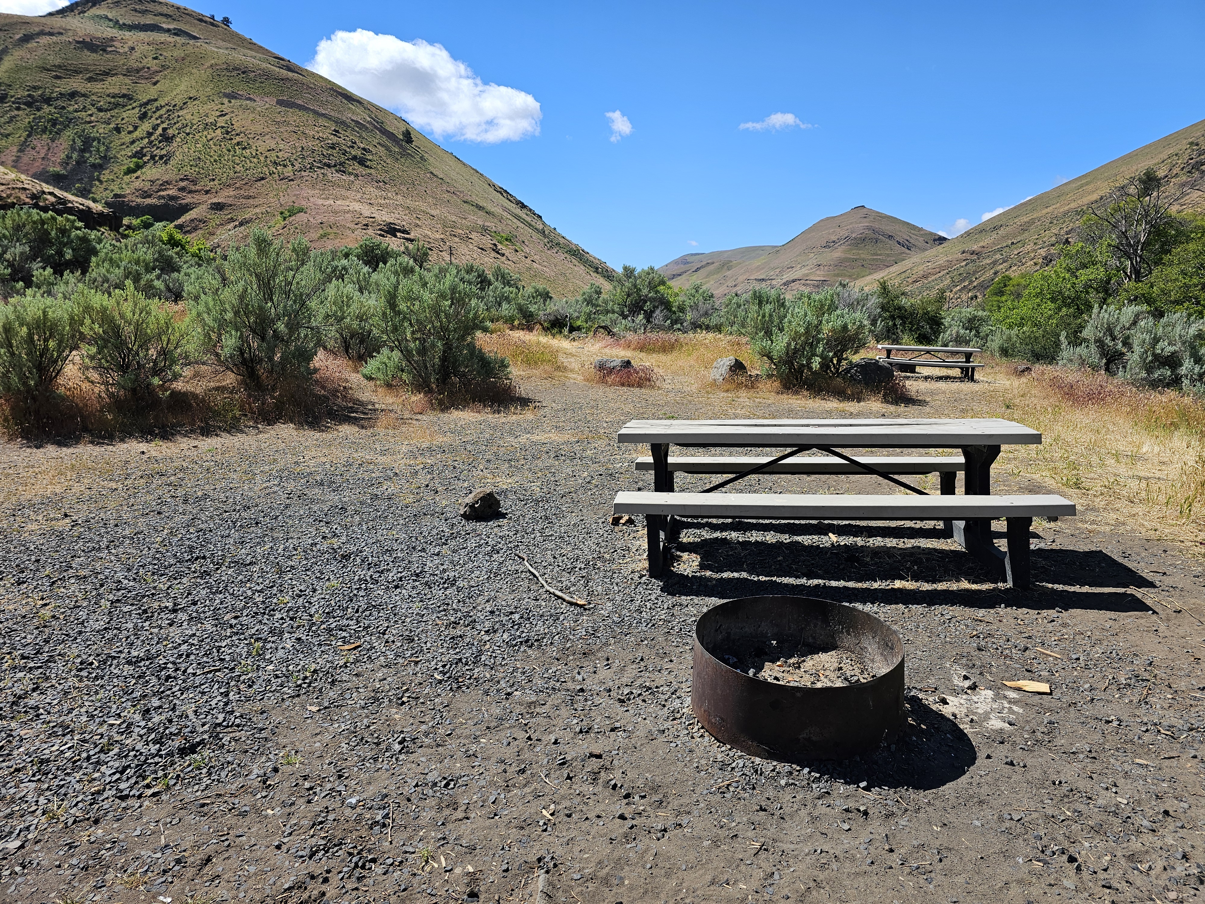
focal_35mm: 23
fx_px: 801
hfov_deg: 73.9
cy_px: 452
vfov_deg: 58.9
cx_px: 602
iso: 20
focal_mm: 6.3
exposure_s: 1/1205
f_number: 1.7
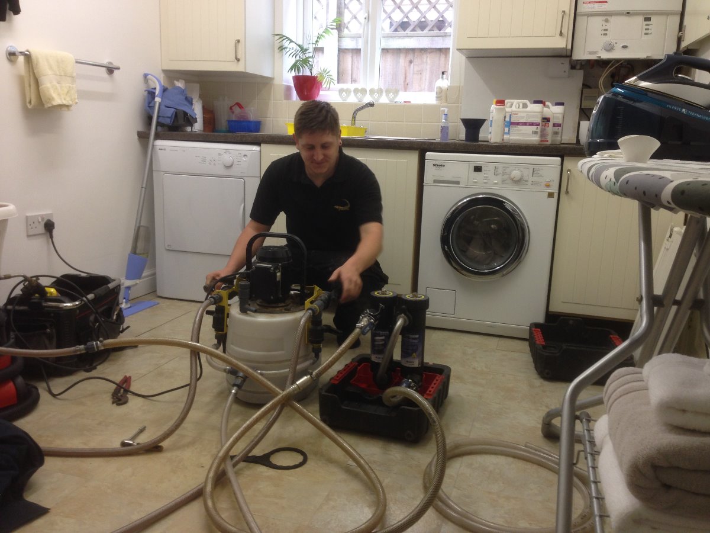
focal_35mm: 33
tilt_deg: -7.8
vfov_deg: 42.9
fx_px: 677
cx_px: 355
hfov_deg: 55.4
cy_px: 266
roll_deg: -2.3
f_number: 2.4
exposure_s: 1/20
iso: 64
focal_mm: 4.12
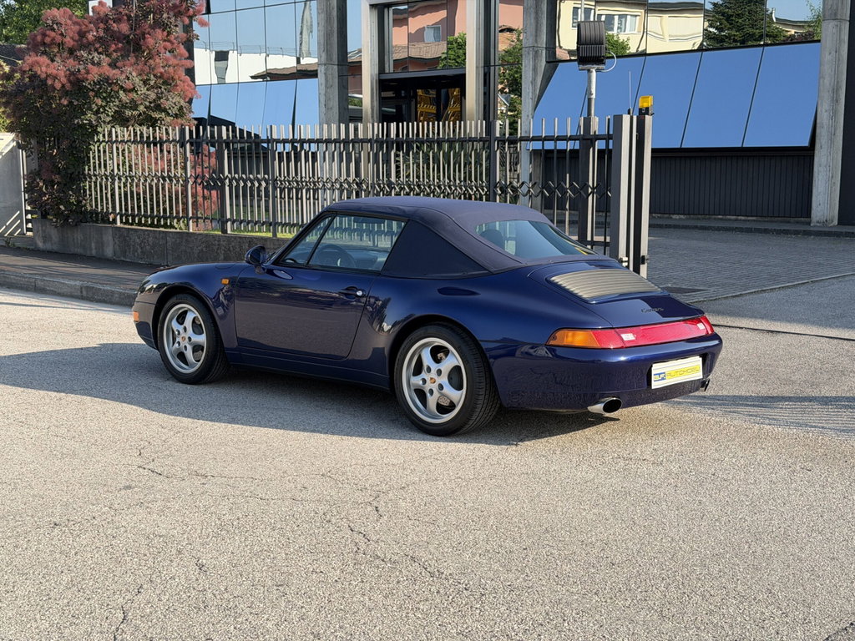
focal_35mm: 48
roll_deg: -0.2
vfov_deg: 30.3
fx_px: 1186
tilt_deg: -8.6
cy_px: 320
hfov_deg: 39.7
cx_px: 428
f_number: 1.78
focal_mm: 6.76
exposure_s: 1/1715
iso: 64
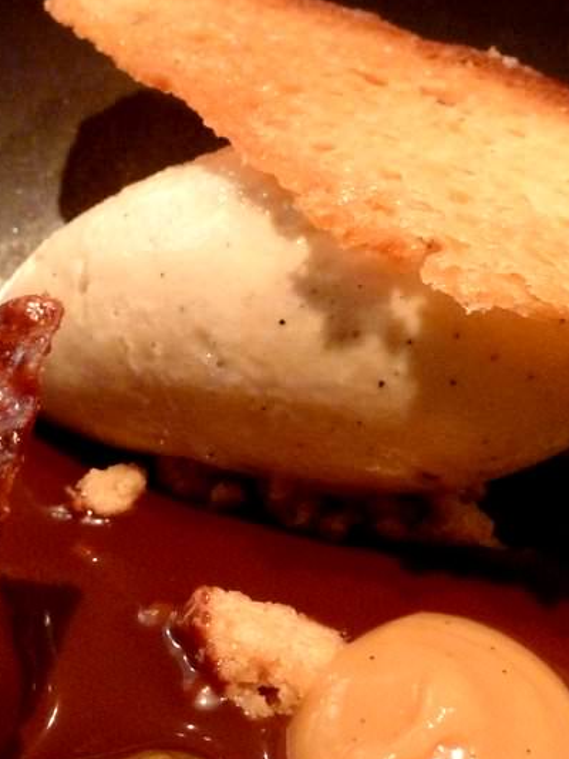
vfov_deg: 39.0
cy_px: 524
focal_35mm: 48
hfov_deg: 30.0
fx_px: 1052
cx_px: 172
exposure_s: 1/4
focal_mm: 4.1
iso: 400
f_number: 3.3
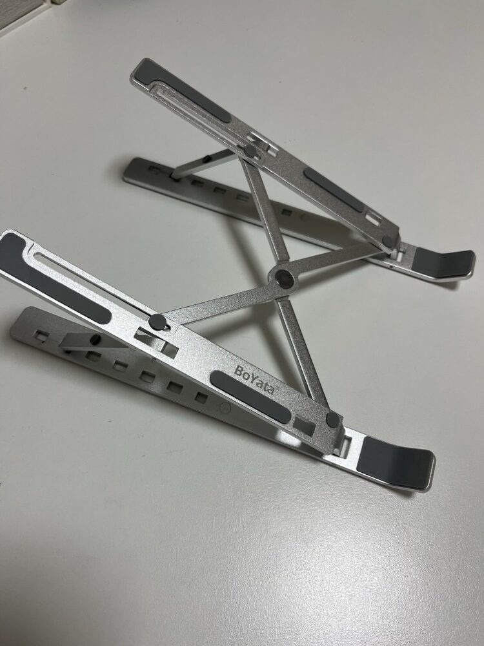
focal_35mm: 26
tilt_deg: -60.5
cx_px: 242
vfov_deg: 67.3
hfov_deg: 53.1
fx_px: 485
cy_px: 323
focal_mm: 5.1
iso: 40
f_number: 1.6
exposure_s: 1/100
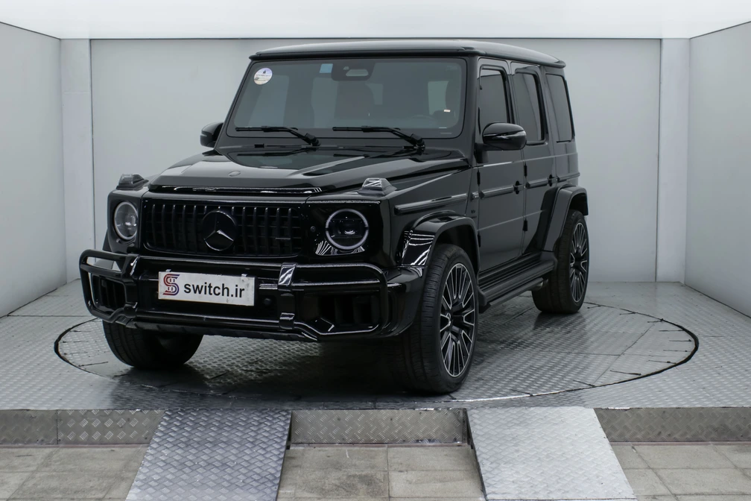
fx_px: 1033
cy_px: 250
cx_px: 376
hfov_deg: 40.0
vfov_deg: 27.3
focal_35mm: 50
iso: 1600
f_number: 4.5
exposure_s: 1/50
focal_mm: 33
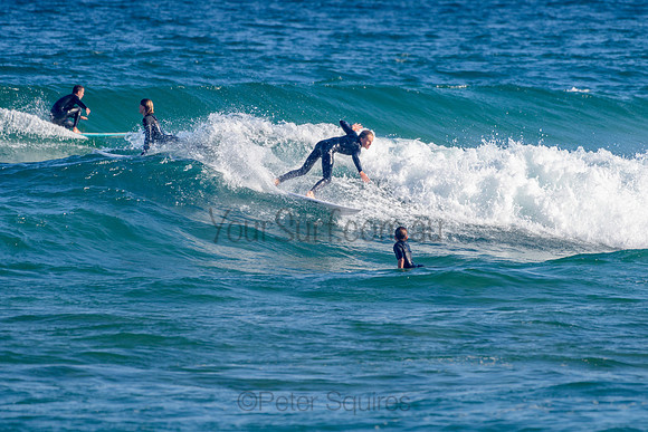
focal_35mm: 613
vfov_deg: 2.2
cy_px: 167
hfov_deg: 3.4
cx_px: 352
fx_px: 11040
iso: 125
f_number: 5.6
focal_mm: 500
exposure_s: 1/2000
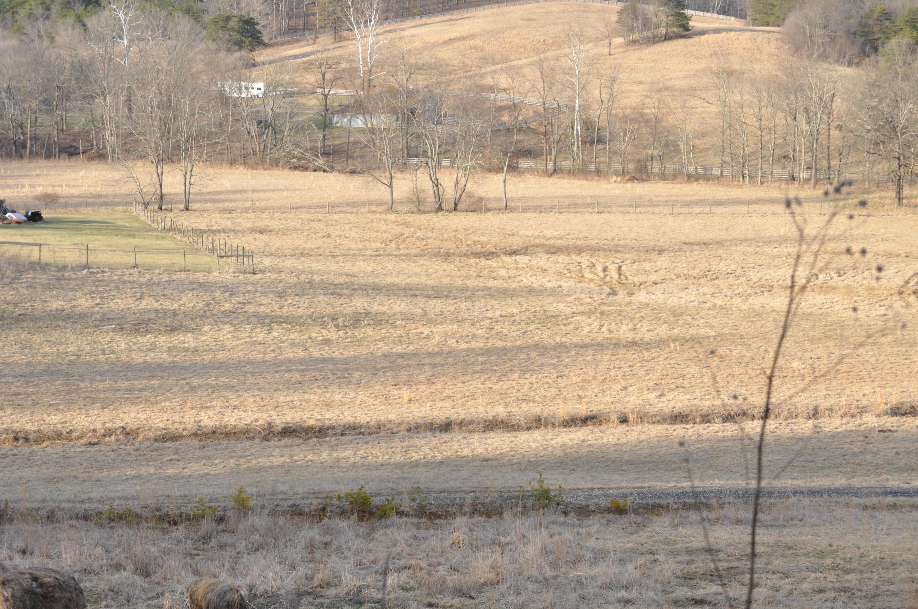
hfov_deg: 24.6
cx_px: 459
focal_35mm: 82
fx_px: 2101
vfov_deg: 16.5
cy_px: 304
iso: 200
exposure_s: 1/100
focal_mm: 55
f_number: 8
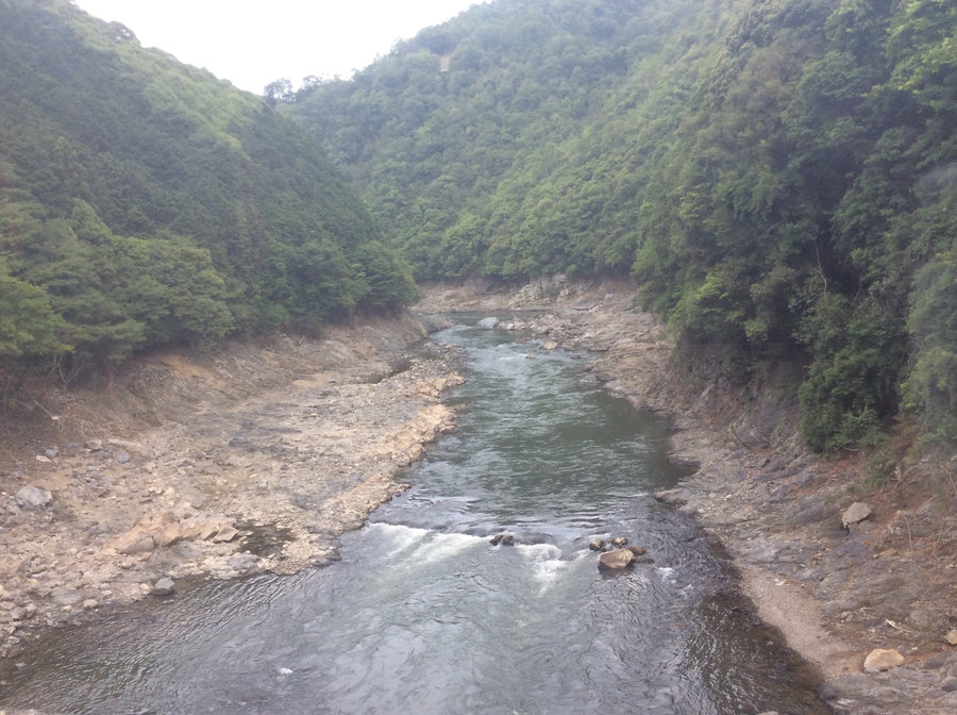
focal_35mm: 33
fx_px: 911
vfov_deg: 42.8
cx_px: 478
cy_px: 358
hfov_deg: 55.4
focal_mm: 3.3
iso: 32
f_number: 2.4
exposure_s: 1/212
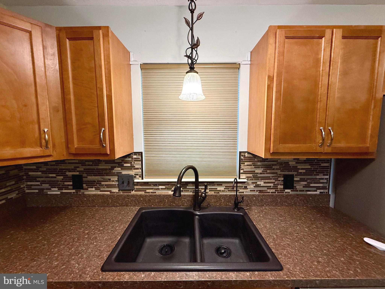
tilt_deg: -5.5
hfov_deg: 102.1
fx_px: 156
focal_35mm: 14
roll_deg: -0.3
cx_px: 192
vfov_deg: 85.7
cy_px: 144
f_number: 2.2
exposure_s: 1/60
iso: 250
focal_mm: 2.22
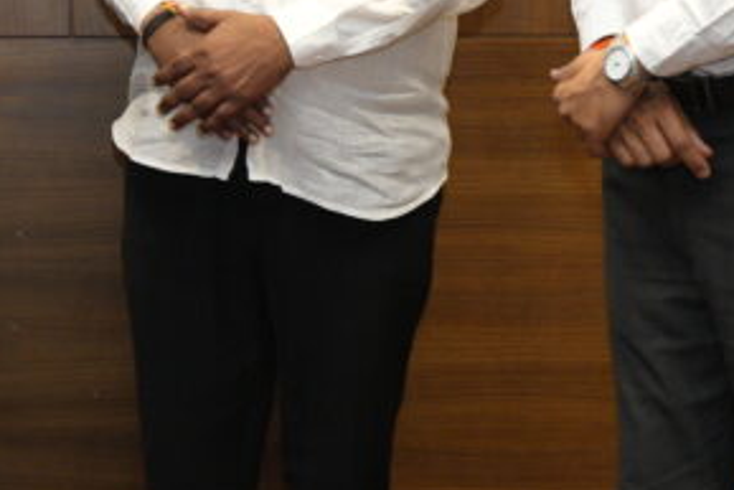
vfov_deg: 10.8
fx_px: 2529
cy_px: -174
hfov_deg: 15.9
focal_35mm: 124
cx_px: -130
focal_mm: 35
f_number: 4
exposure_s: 1/100
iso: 2000
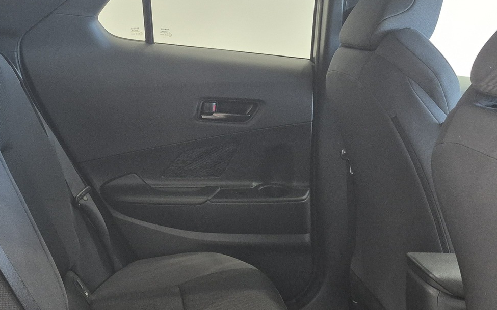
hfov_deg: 39.9
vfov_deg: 24.9
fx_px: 677
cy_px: 289
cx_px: 176
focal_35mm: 50
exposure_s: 1/100
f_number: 1.8
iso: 800
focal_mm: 5.4
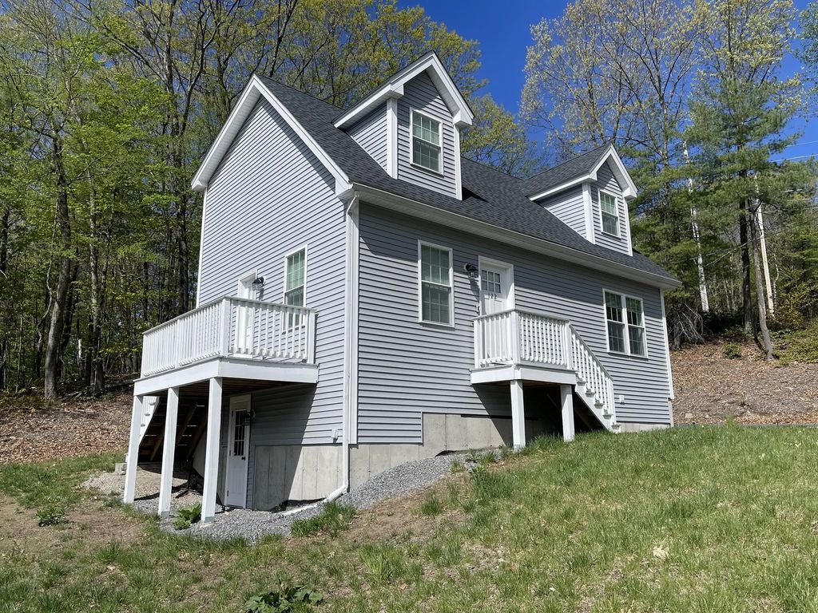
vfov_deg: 53.1
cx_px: 409
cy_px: 306
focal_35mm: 26
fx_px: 614
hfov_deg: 67.3
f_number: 1.6
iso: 50
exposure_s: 1/7407
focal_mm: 5.1
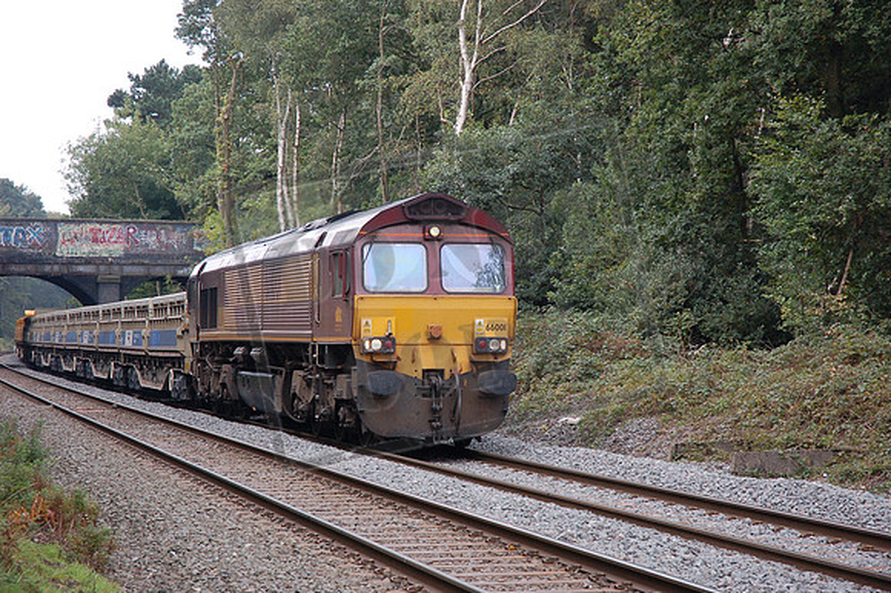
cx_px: 446
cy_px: 296
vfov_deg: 14.7
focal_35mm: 93
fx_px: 2300
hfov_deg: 21.9
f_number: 4.5
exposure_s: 1/400
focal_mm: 62
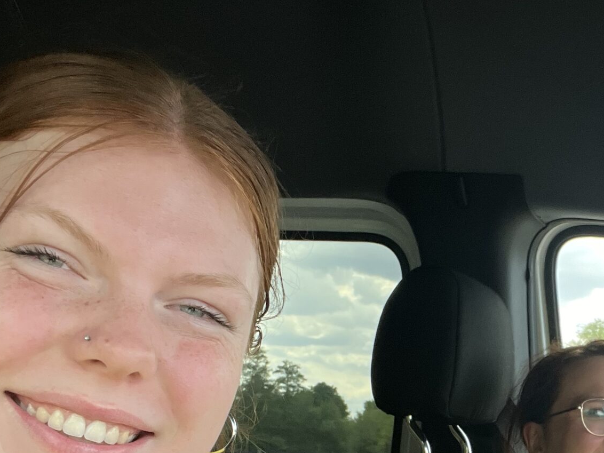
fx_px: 907
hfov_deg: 34.7
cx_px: 547
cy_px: 459
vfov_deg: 26.4
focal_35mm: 52
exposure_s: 1/121
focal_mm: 2.7
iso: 50
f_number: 2.2
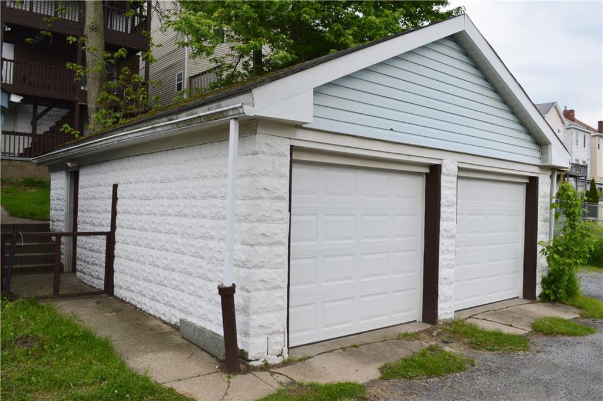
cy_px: 200
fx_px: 452
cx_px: 302
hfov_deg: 67.4
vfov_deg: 47.8
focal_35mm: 27
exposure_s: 1/125
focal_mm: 18
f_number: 5.6
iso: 100
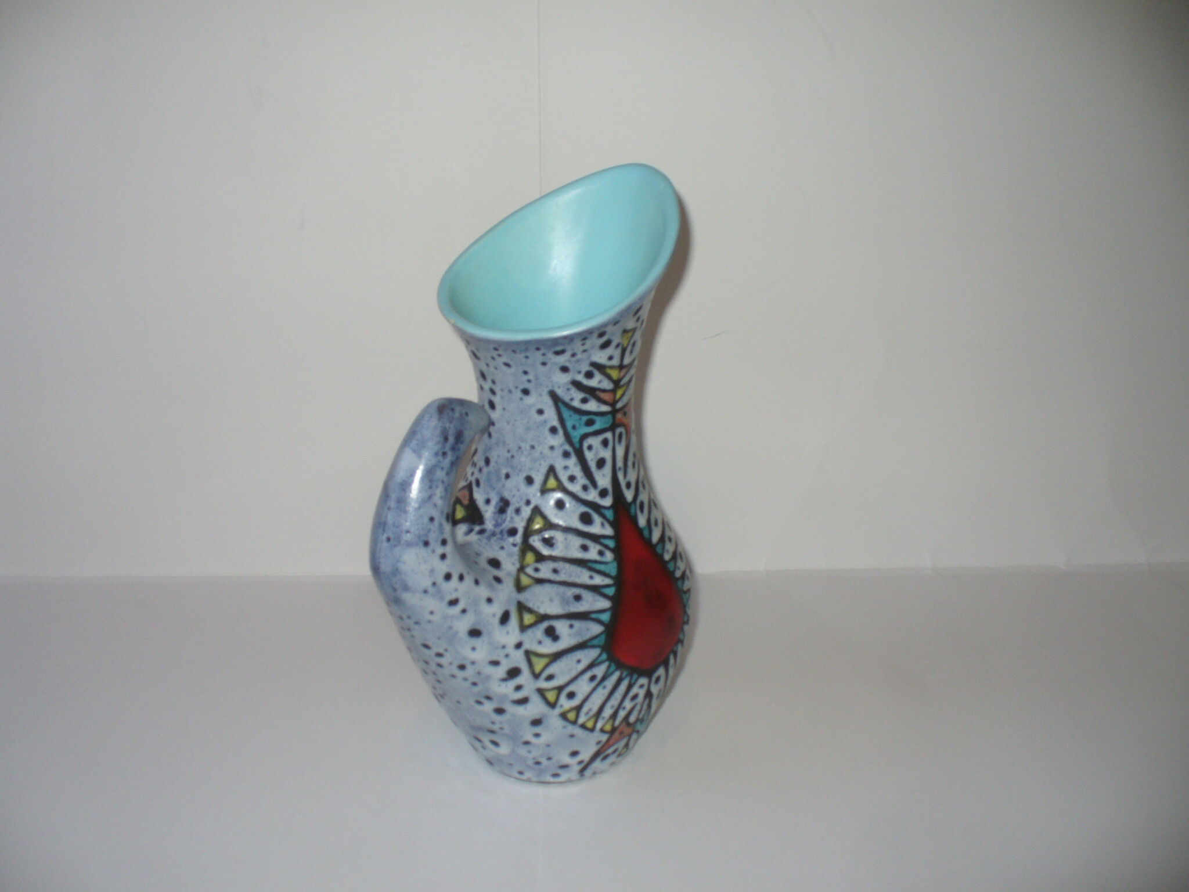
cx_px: 594
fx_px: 1271
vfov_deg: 38.7
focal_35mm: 37
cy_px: 446
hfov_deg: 50.1
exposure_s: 1/30
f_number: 2.8
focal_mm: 6.1
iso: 100
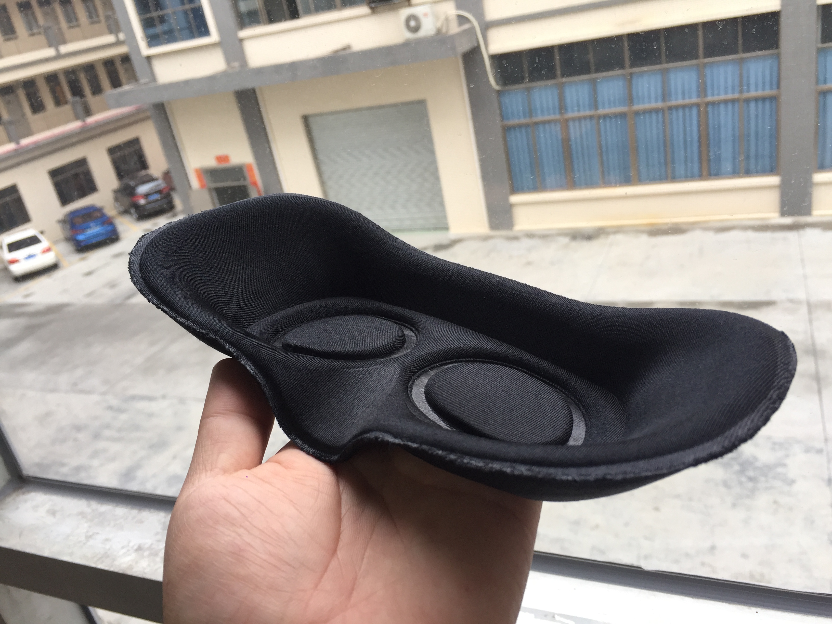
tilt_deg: -23.8
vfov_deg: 48.2
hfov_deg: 61.7
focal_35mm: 29
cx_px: 416
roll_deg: +11.1
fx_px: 697
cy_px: 312
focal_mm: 4.15
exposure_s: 1/100
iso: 40
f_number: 2.2
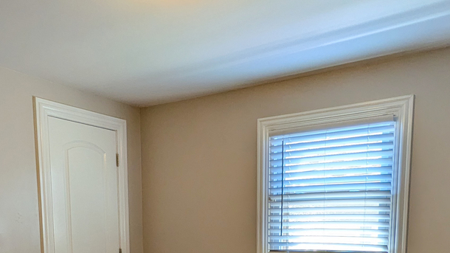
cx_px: 208
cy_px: 268
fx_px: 430
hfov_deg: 55.2
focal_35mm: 36
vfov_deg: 29.9
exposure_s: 1/120
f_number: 2.2
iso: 74
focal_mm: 1.85
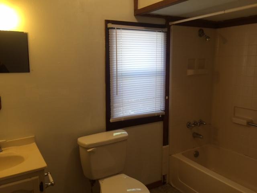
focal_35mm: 29
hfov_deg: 61.7
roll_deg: -0.2
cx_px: 128
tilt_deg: -8.8
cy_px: 96
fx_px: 215
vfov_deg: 48.2
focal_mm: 4.15
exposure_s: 1/30
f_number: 2.2
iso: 40
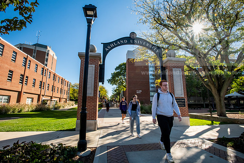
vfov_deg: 70.5
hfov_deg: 93.3
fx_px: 115
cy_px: 82
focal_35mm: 17
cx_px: 122
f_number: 22
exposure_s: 1/160
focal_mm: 17
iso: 1000
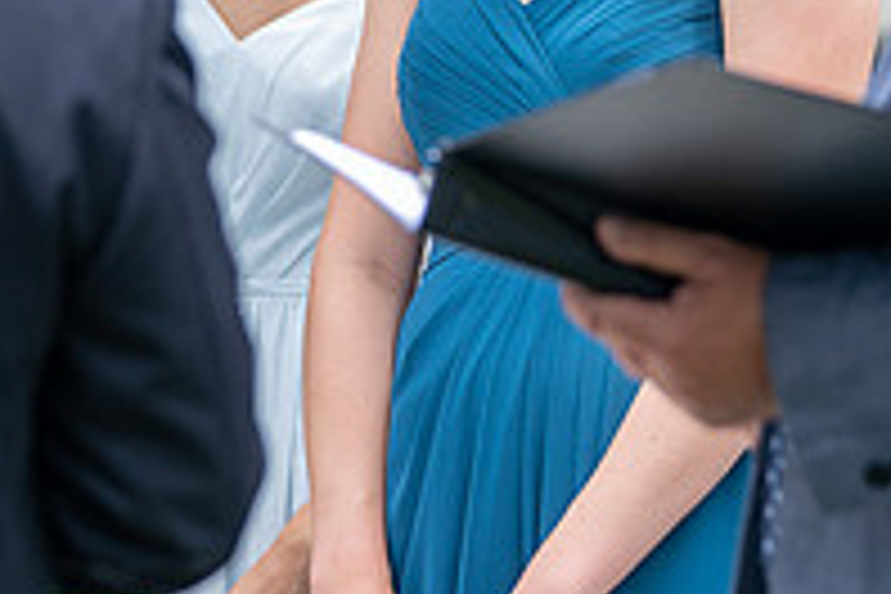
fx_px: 9874
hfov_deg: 5.2
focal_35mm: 399
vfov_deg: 3.4
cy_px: -171
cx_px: 467
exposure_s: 1/640
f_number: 3.5
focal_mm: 124
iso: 100
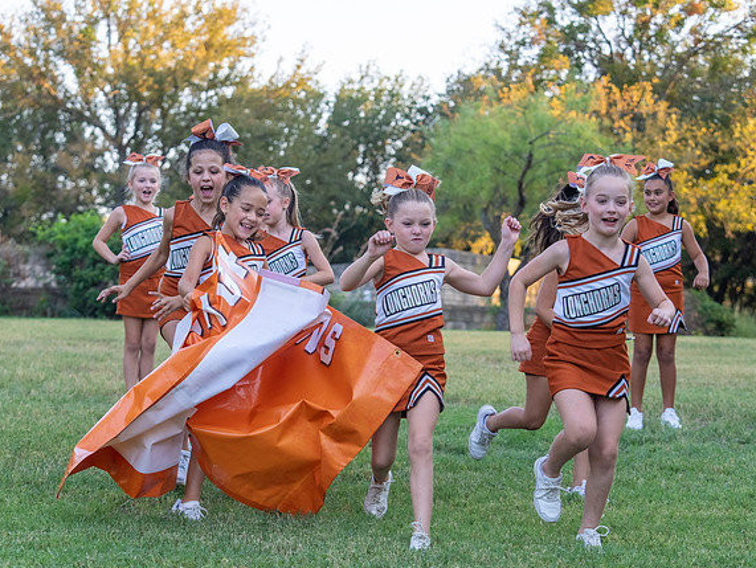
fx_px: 1858
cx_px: 361
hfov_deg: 23.0
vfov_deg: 17.4
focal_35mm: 85
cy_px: 310
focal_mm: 70
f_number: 4
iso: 1600
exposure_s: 1/1000
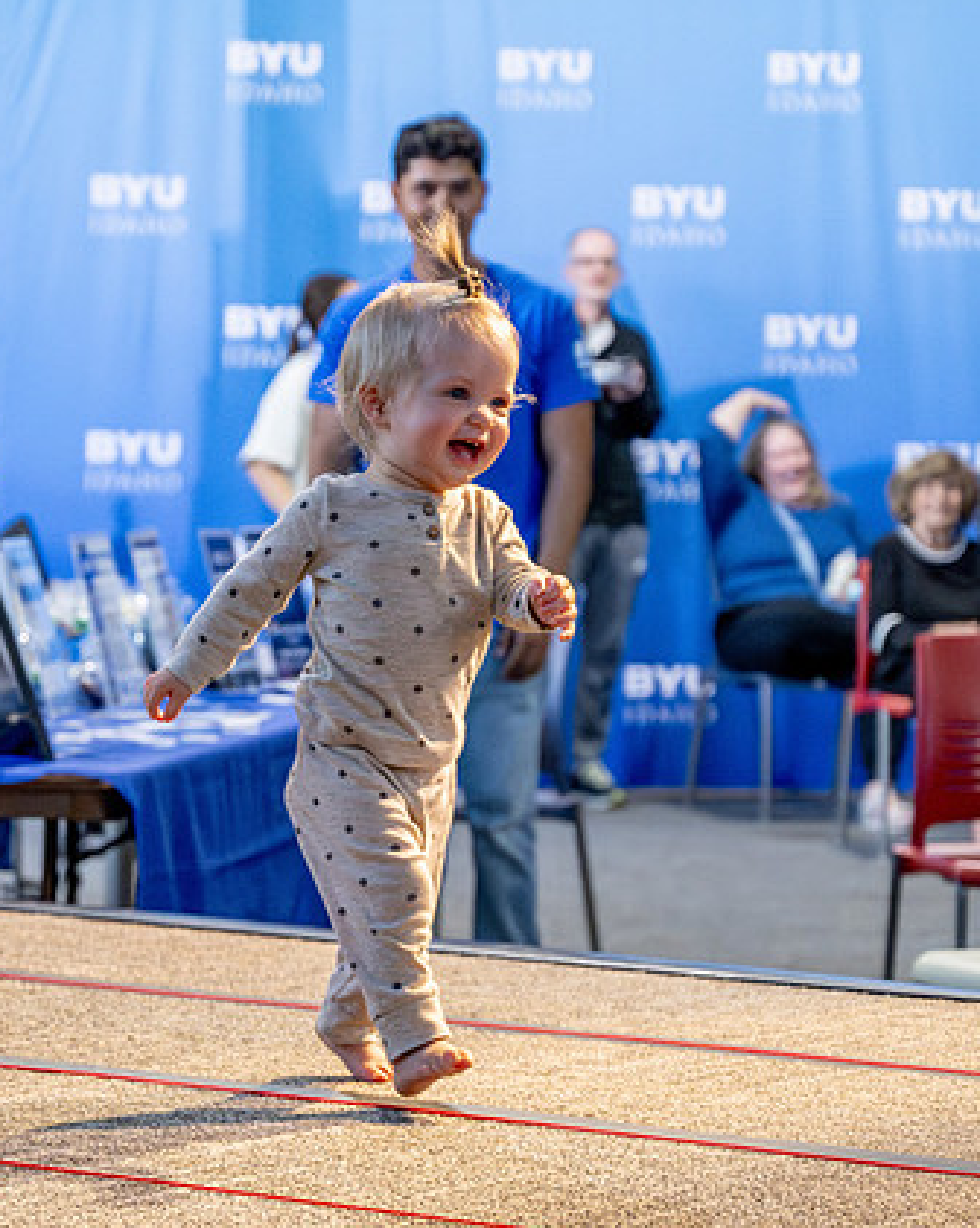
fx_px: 4974
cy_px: 782
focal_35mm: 137
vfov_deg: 14.1
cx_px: 232
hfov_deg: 11.2
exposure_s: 1/320
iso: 3200
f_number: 4
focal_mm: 70
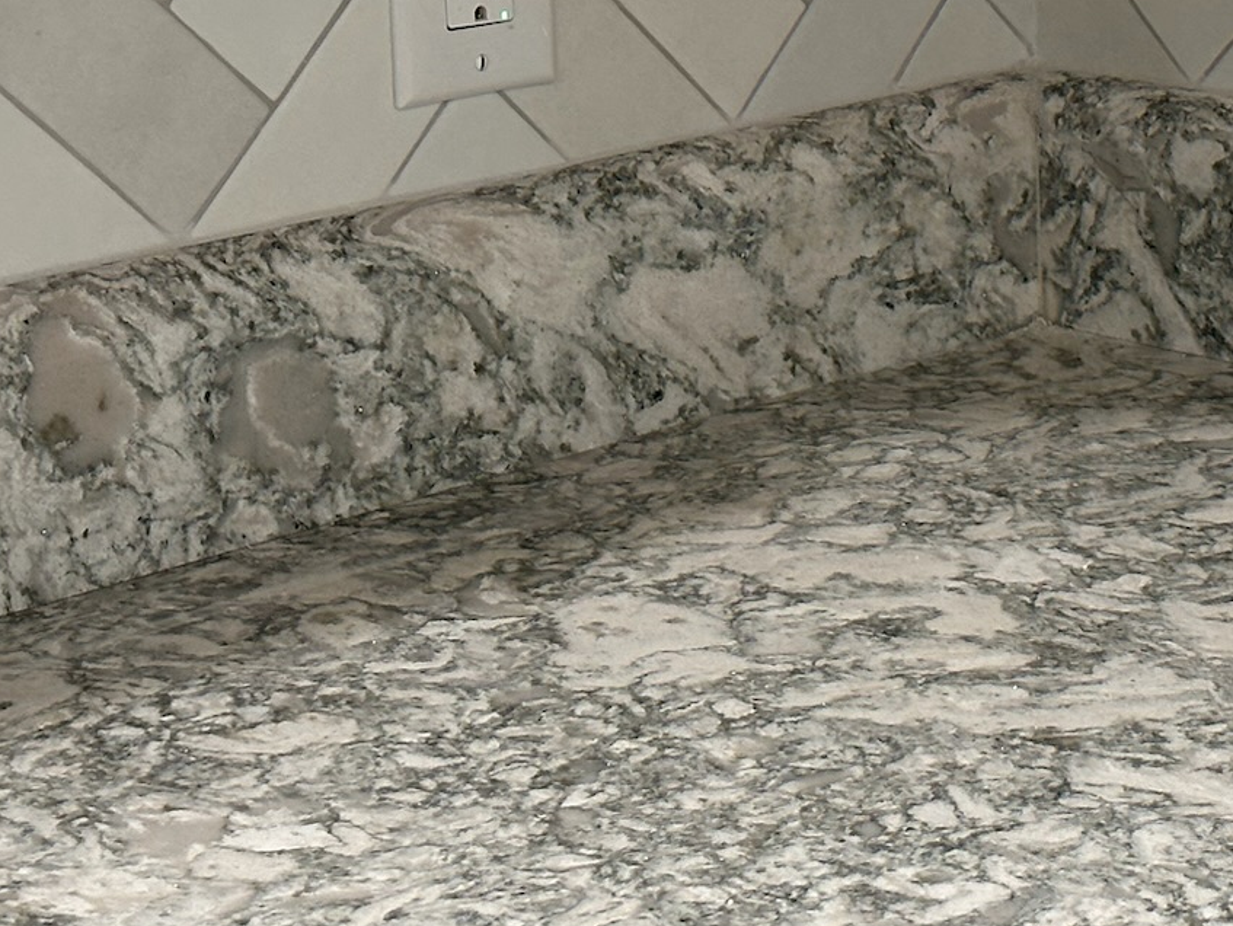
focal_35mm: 116
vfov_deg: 12.5
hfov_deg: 16.8
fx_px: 4134
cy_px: -103
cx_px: 1035
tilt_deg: -8.5
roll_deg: +1.3
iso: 125
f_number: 1.78
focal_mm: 6.86
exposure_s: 1/60
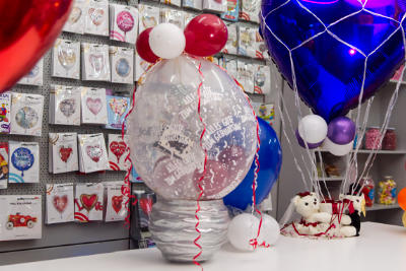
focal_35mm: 42
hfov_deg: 46.4
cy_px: 136
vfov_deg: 31.9
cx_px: 203
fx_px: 474
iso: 800
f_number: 2.8
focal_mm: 28
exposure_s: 1/800
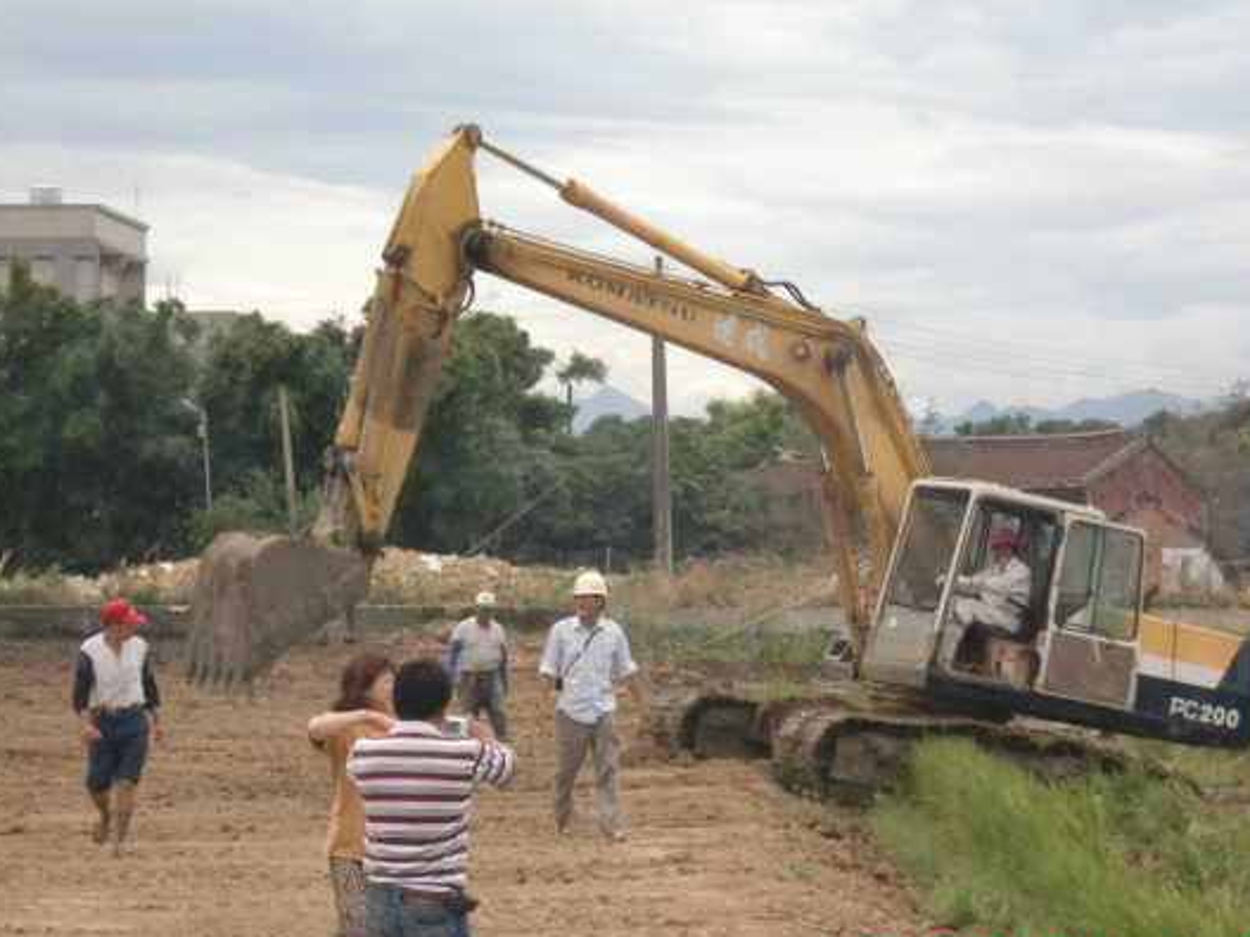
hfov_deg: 14.5
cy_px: 510
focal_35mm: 136
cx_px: 631
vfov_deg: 10.9
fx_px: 4910
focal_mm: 19.6
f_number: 15.5
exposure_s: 1/200
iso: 400
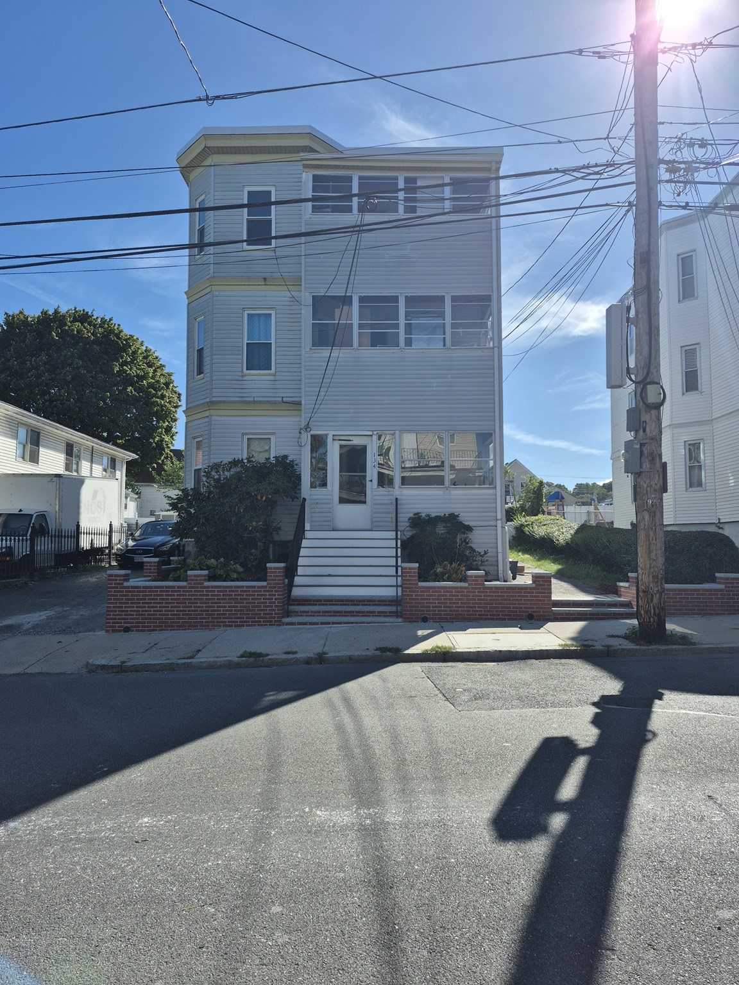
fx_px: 655
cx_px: 370
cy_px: 492
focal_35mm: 23
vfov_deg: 73.9
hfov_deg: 58.9
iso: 25
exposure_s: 1/2432
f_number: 1.8
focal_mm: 5.4
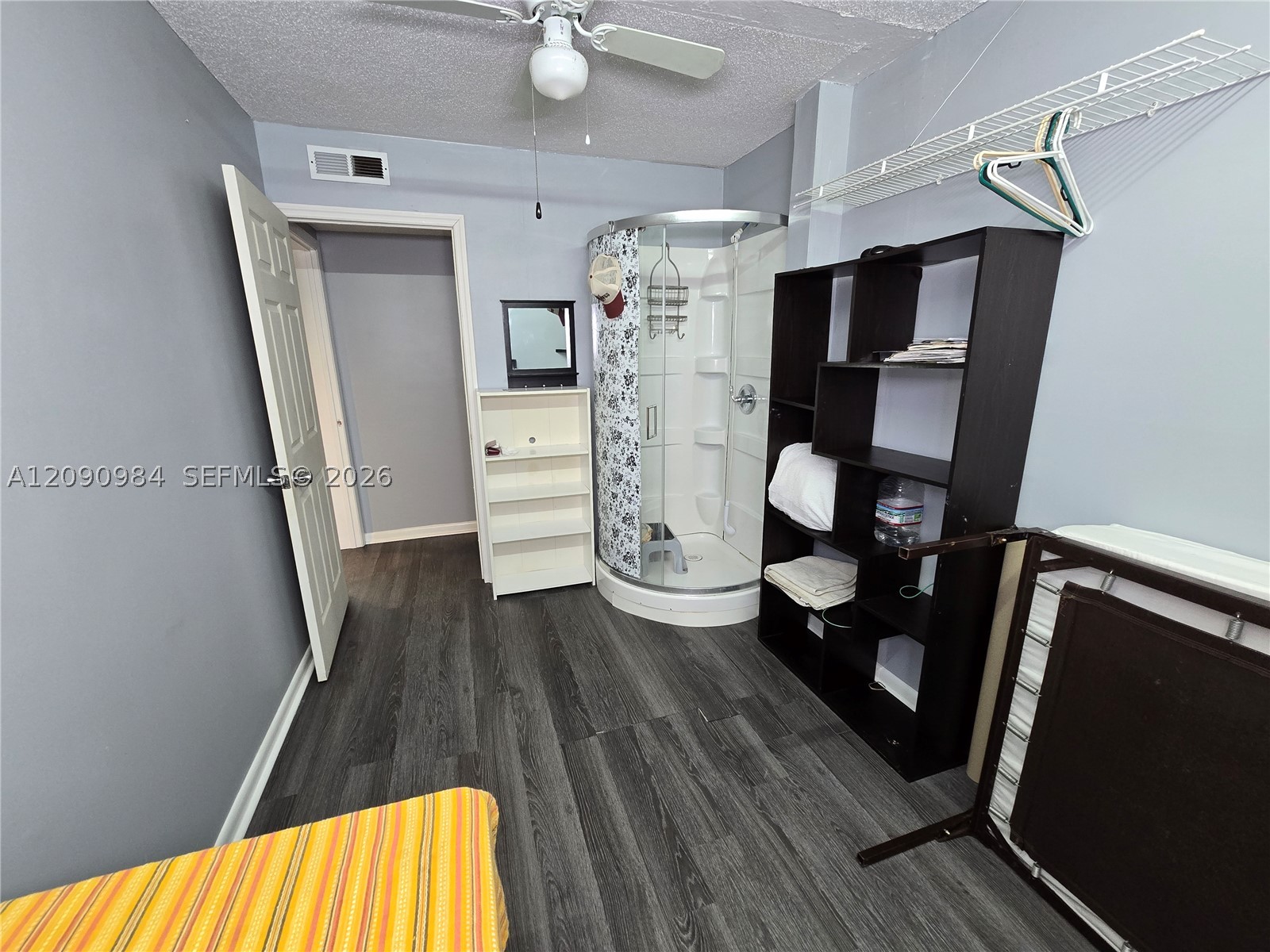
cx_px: 635
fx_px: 477
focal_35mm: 13
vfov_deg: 89.9
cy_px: 476
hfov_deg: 106.2
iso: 250
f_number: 2.2
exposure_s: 1/60
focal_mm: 2.2
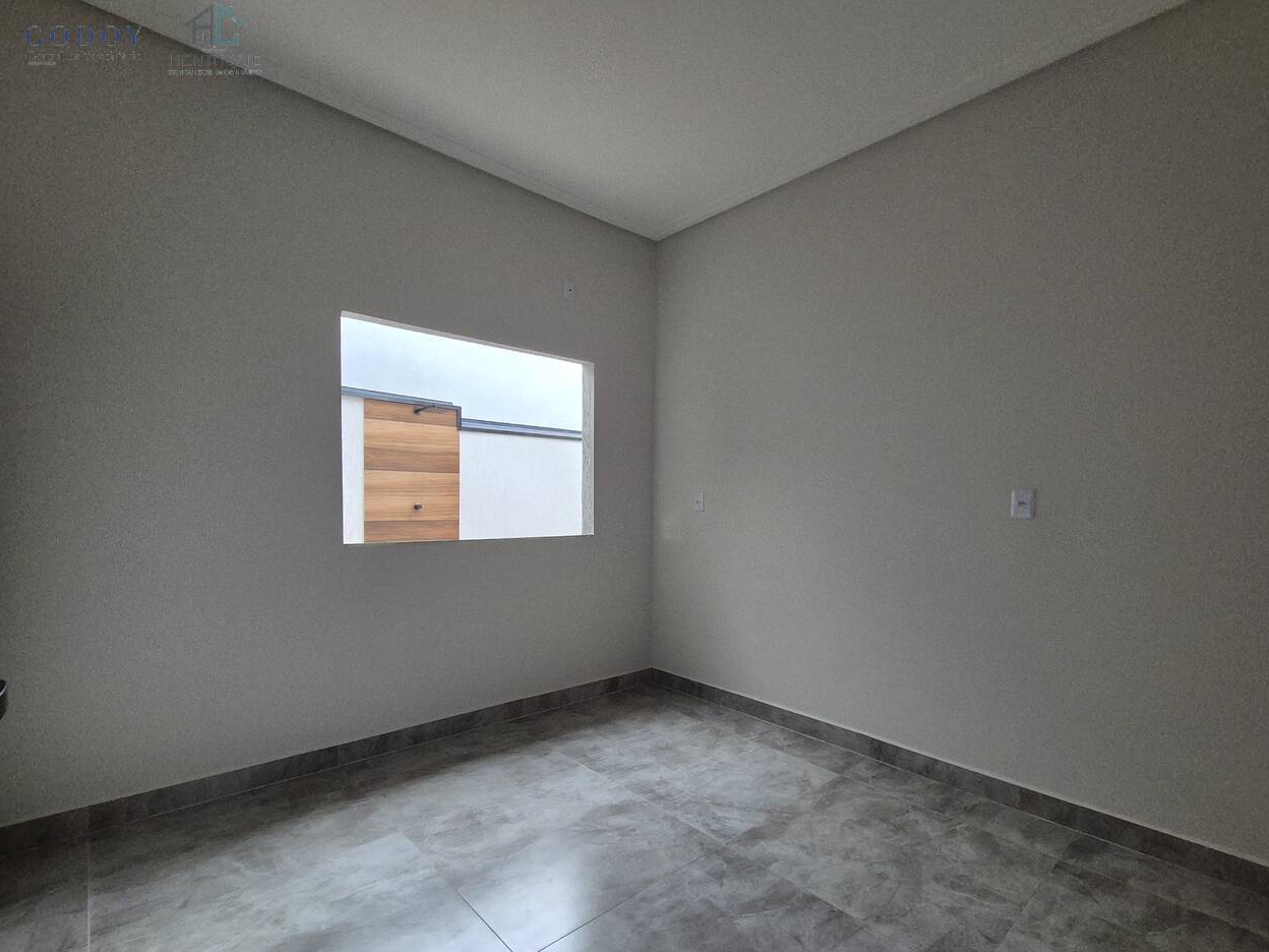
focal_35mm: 15
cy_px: 516
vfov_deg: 81.6
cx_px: 649
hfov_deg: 98.2
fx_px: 550
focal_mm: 2.2
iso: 640
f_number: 2.2
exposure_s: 1/60
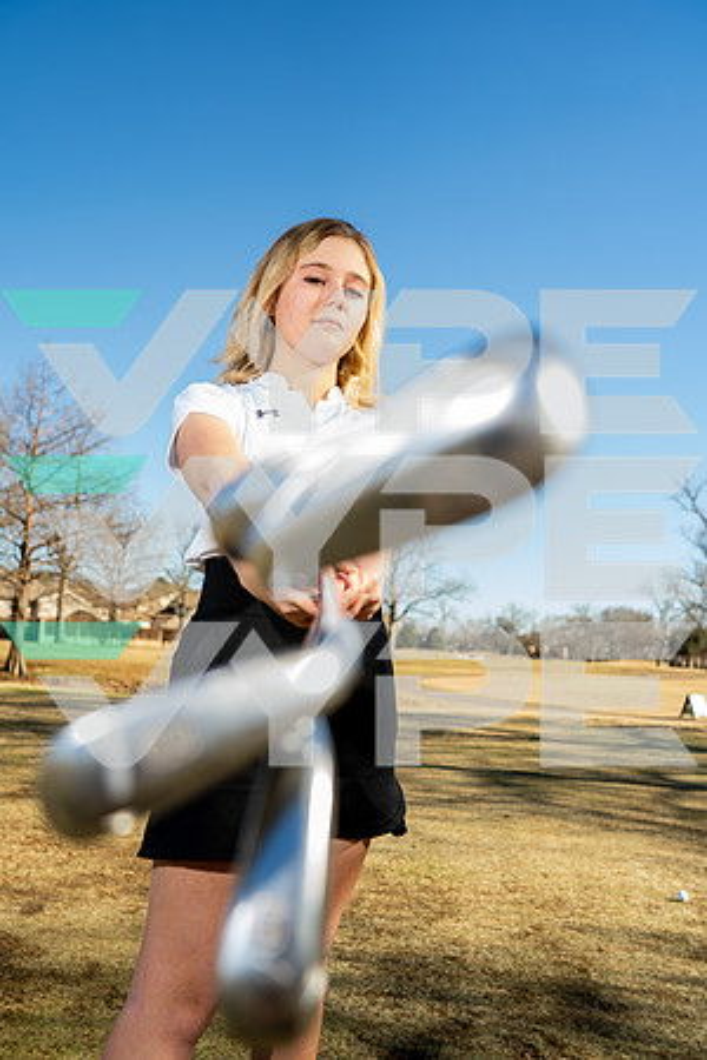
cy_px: 530
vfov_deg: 54.4
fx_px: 1031
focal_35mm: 35
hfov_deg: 37.9
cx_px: 354
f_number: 4.5
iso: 64
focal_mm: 35
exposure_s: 1/250
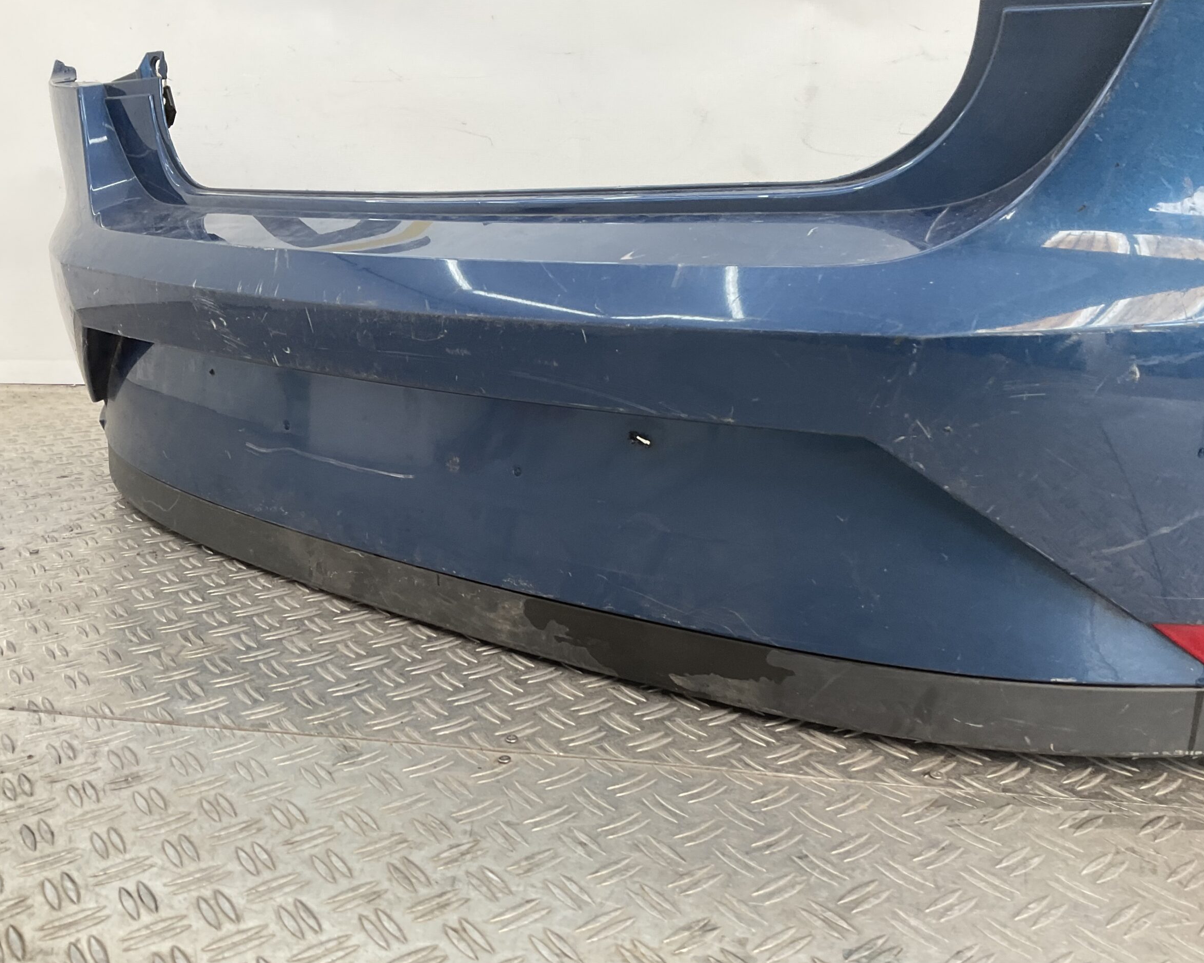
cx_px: 567
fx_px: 1105
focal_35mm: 31
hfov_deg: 57.1
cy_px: 492
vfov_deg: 47.1
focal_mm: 3
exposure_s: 1/100
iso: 25
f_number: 1.8
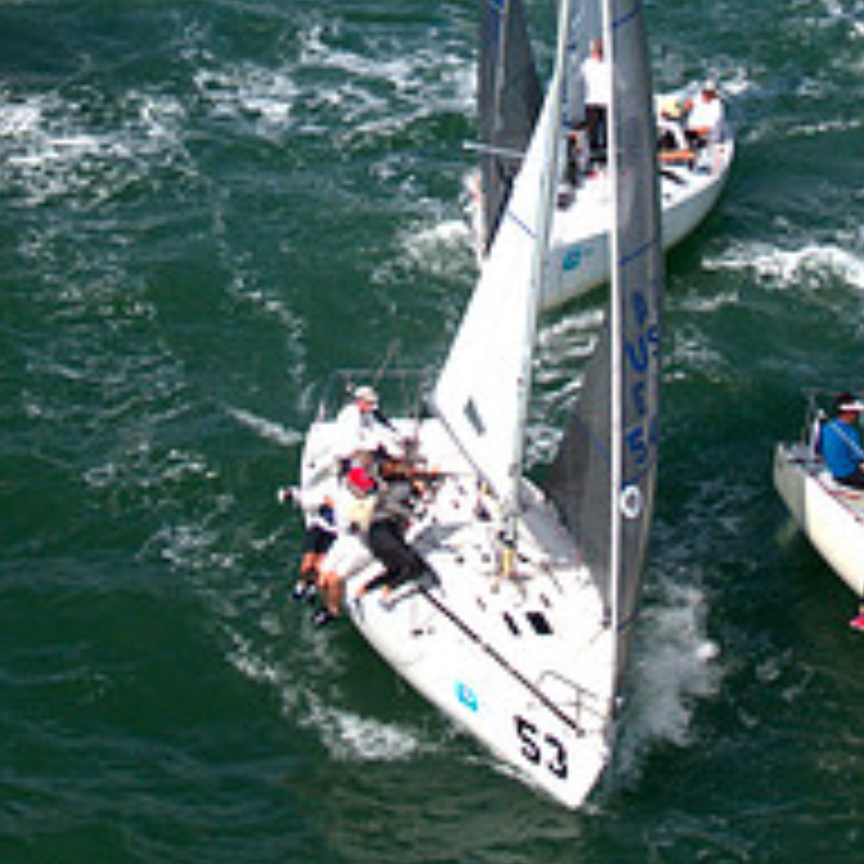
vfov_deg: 13.4
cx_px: 432
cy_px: -2
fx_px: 3615
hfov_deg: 13.6
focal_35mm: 128
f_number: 3.8
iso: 100
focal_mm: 8.6
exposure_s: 1/1250
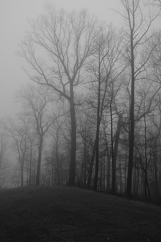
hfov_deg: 35.1
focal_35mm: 38
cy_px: 121
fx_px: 255
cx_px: 80
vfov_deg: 50.7
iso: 1600
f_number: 18
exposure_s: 1/40
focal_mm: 25.4
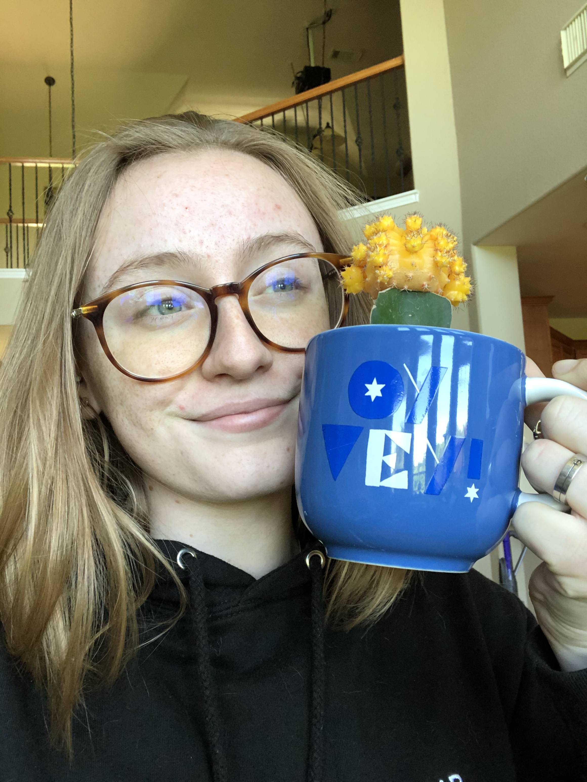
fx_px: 723
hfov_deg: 44.2
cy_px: 391
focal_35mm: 32
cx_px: 294
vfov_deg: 56.8
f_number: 2.2
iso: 100
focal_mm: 2.87
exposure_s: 1/60
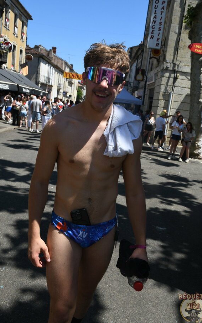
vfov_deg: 56.7
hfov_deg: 37.3
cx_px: 102
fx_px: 300
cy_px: 163
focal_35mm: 34
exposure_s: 1/250
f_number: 8
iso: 125
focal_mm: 22
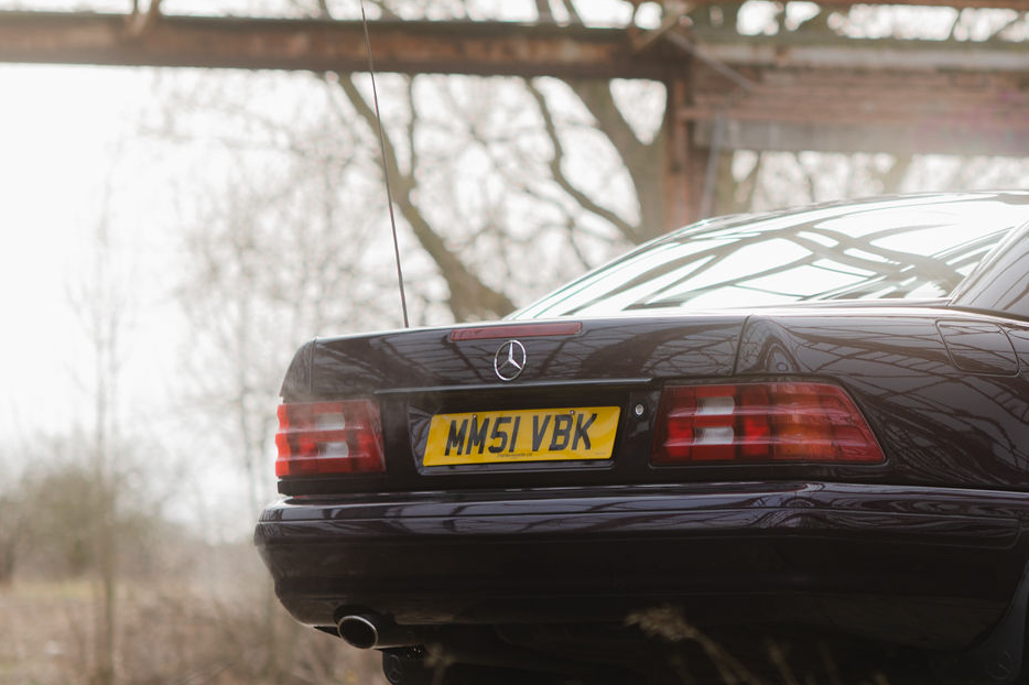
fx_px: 5200
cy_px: 397
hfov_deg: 11.2
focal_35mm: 182
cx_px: 1023
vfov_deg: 7.5
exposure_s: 1/320
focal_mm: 85
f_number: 2.8
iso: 100
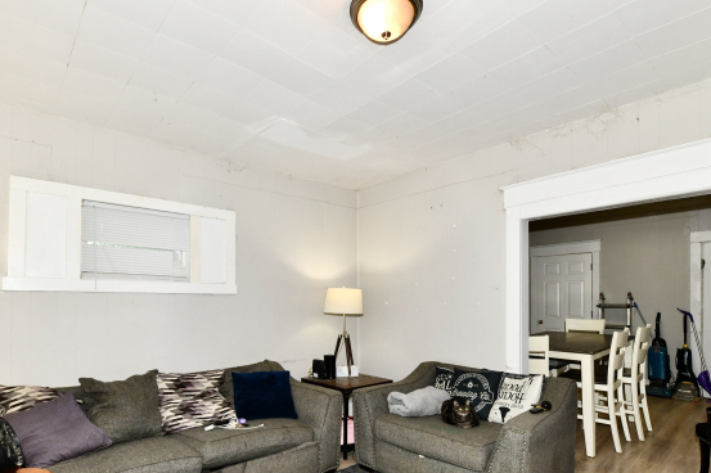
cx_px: 327
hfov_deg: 86.8
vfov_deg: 63.3
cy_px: 305
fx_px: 375
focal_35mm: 19
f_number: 6.3
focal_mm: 14
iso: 640
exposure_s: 1/60
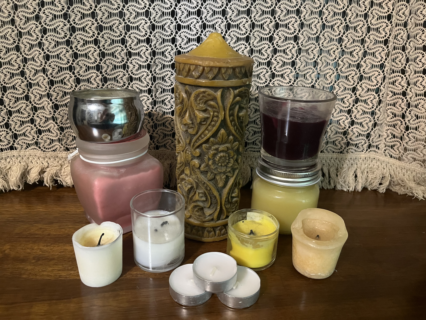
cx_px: 213
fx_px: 320
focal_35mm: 26
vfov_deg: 53.1
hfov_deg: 67.3
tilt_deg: -22.1
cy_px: 160
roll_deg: -1.2
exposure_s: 1/30
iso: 640
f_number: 1.6
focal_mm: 5.1
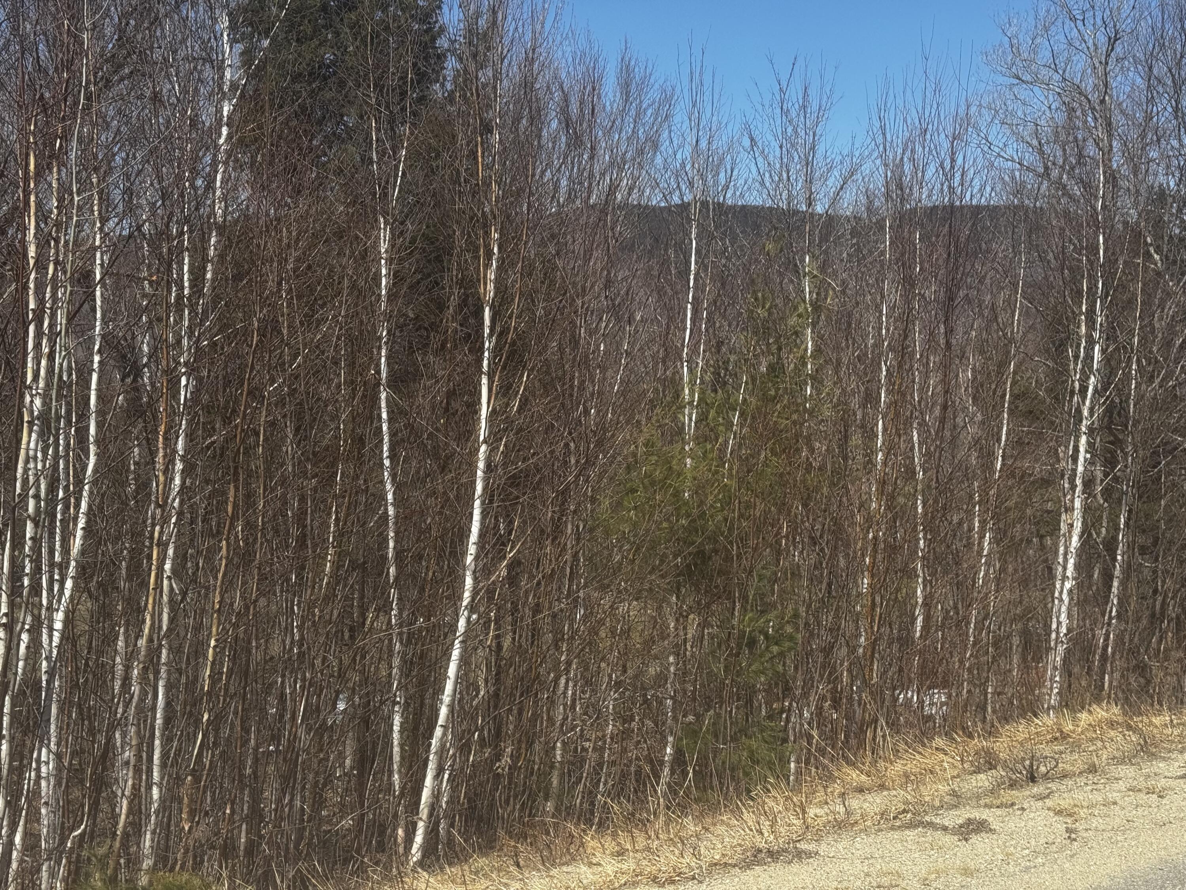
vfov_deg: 30.3
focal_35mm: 48
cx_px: 593
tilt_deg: -2.3
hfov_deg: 39.7
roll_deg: -0.4
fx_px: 1645
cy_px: 445
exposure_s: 1/2959
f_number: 1.78
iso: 64
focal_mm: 6.76
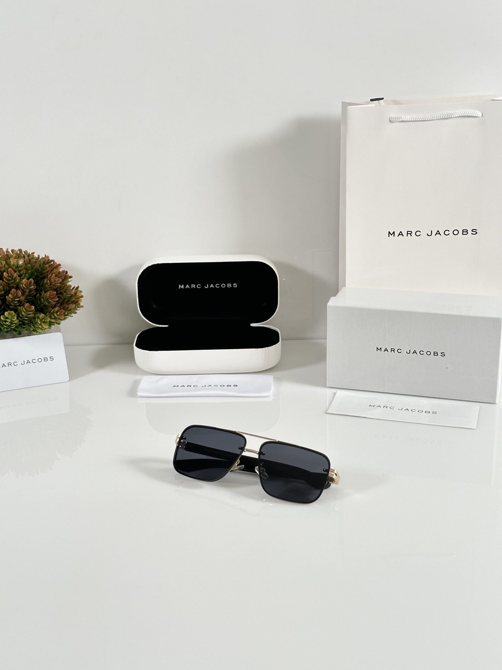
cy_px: 335
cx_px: 251
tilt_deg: -20.8
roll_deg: +1.3
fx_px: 928
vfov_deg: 39.7
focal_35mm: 48
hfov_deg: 30.3
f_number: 1.78
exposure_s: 1/100
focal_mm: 6.86
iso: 64
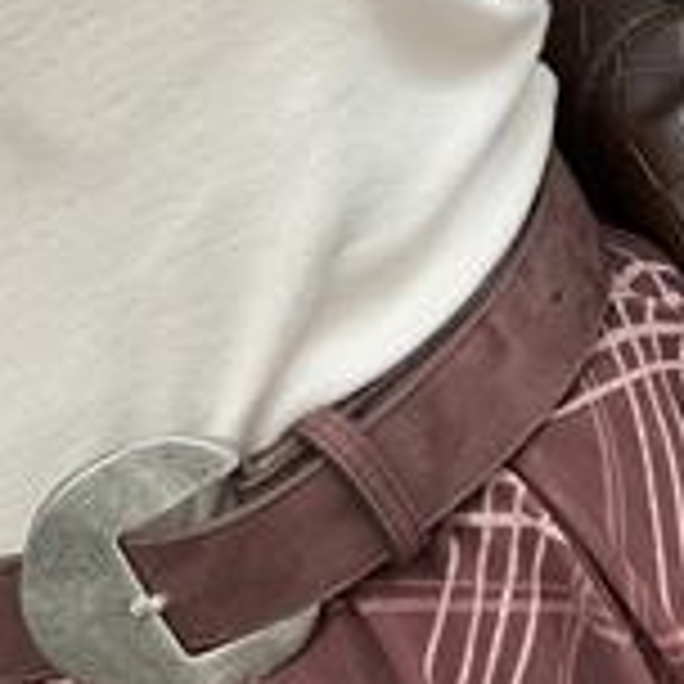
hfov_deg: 14.0
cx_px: 324
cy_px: 790
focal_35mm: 125
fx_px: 2794
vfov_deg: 13.6
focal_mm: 6
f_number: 2
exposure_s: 1/100
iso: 250
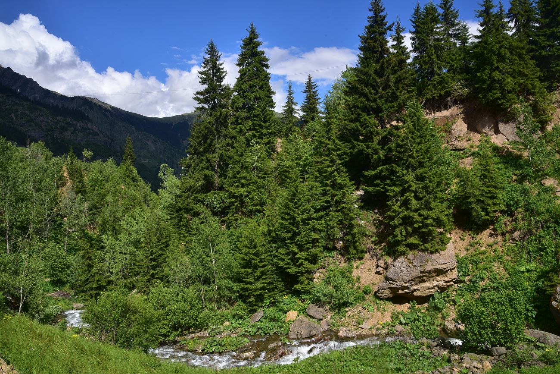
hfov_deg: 39.6
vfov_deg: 27.0
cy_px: 187
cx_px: 280
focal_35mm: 50
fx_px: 778
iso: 200
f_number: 14
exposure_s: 1/160
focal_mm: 50
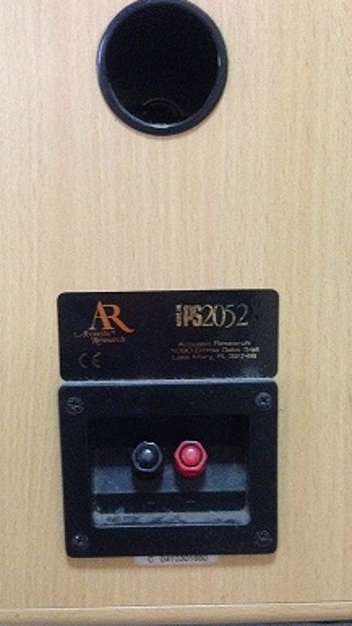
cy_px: 307
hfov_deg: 31.2
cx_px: 157
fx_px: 631
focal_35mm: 38
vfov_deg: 52.8
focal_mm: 4.12
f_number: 2.4
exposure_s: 1/15
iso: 800
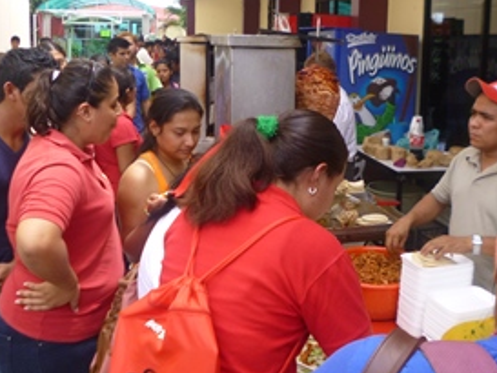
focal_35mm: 41
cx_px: 314
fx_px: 589
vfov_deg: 34.7
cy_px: 113
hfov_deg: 45.3
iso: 100
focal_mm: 4.3
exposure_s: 1/250
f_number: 2.5
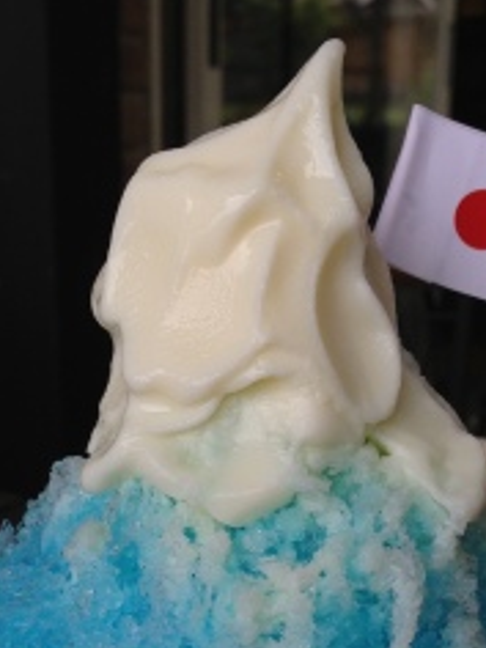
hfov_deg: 21.0
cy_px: 535
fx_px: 1310
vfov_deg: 27.1
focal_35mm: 70
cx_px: 265
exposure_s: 1/516
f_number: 2.4
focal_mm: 4.13
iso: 50
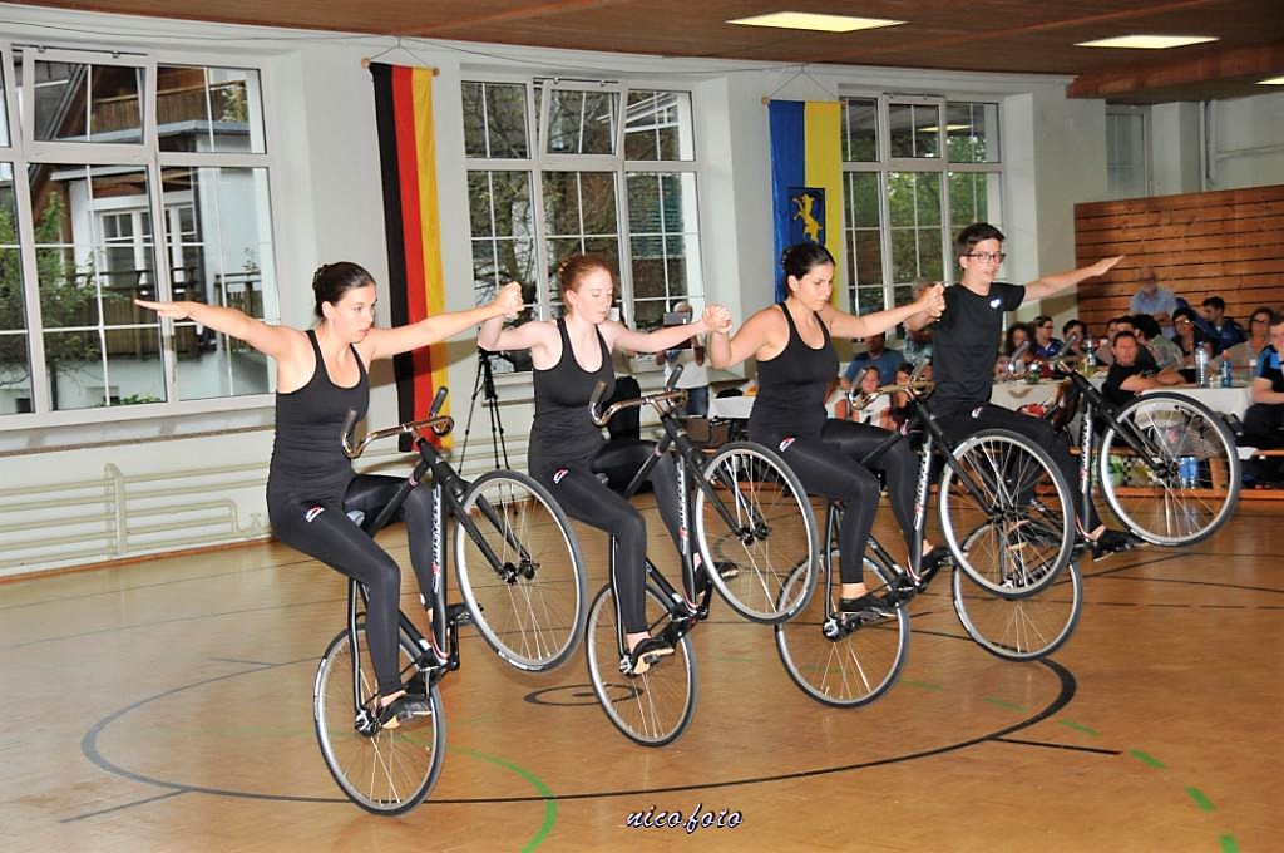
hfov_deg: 31.9
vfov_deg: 21.5
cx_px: 642
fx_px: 2244
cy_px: 426
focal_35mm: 63
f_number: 4.5
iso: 400
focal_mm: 42
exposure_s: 1/160
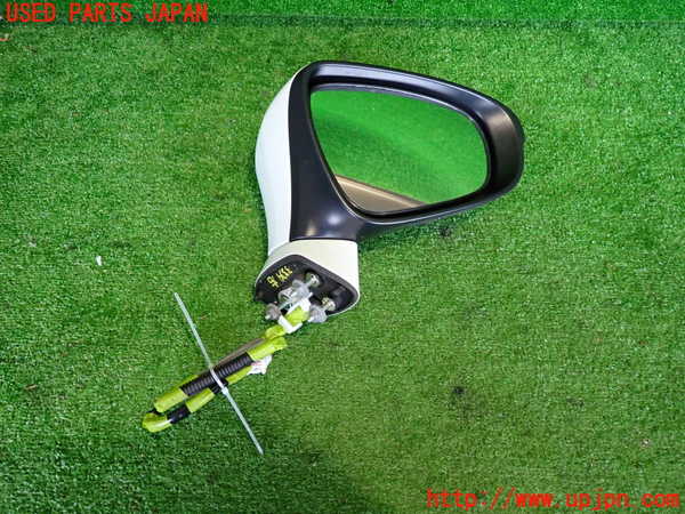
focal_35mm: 25
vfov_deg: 54.9
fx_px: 495
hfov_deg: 69.4
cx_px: 342
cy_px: 257
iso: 500
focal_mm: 4.5
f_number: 2
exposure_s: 1/30
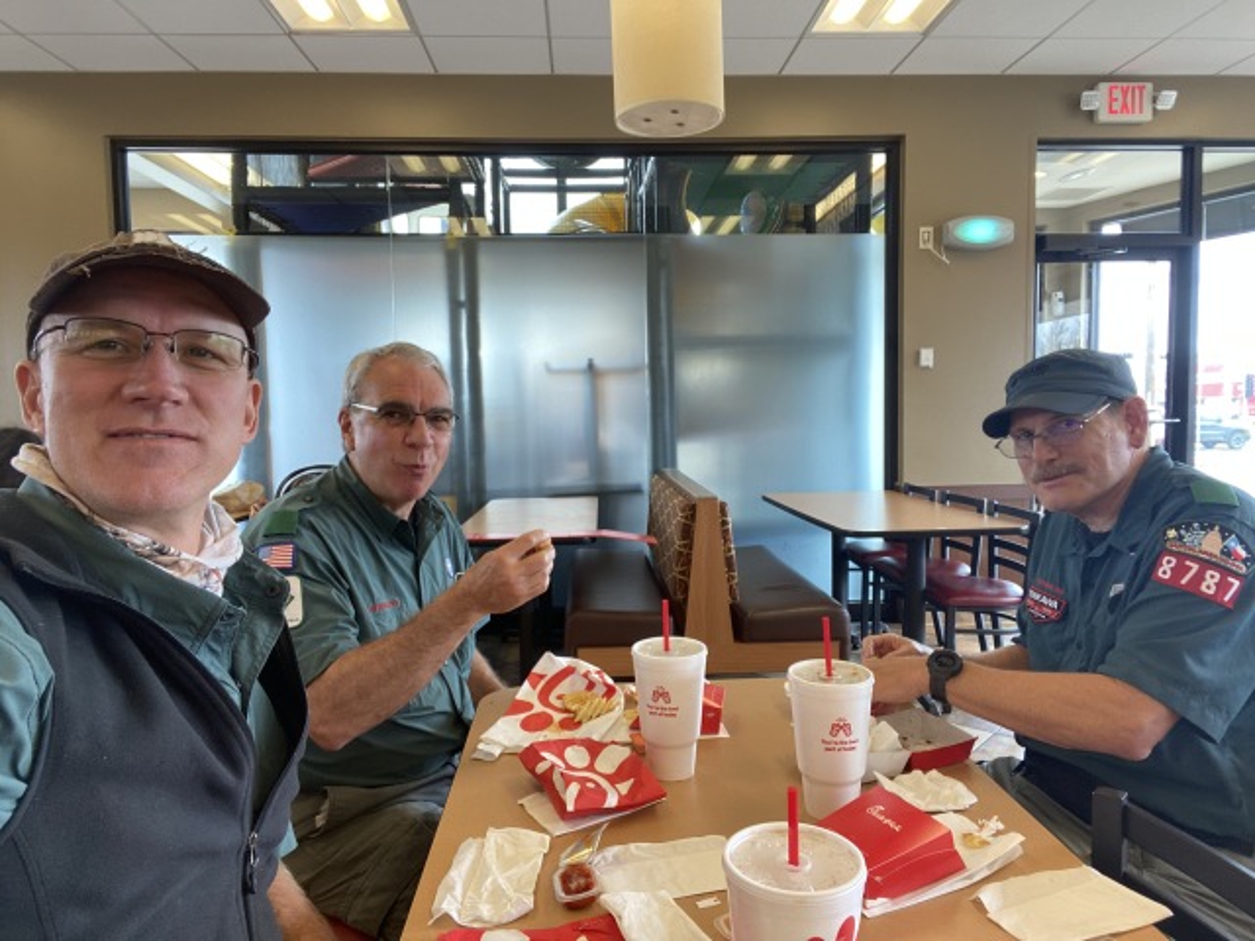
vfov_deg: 58.9
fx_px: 834
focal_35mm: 23
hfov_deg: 73.9
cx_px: 628
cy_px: 470
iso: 100
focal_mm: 2.71
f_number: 2.2
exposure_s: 1/60
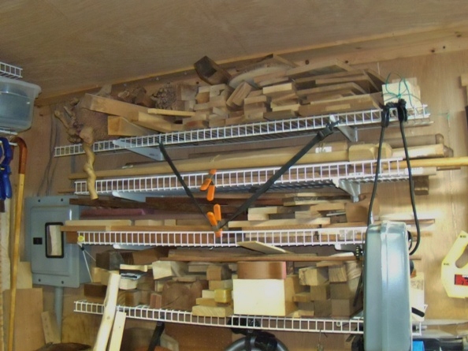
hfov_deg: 51.4
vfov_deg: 39.6
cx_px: 234
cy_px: 176
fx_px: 487
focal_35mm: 36
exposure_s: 1/6
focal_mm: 6.4
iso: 800
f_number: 3.6
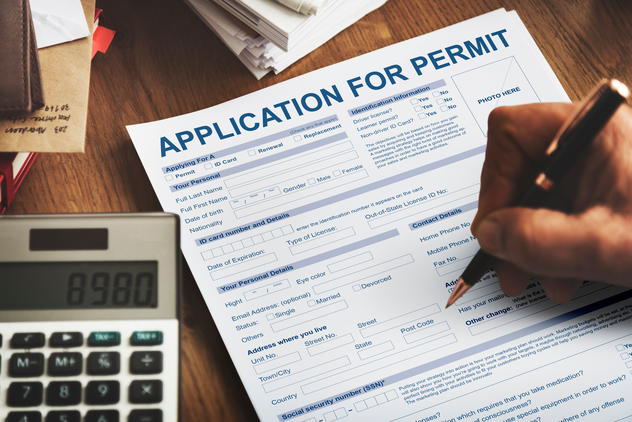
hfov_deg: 19.5
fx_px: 1844
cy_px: 211
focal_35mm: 105
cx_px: 316
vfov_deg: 13.1
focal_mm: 105
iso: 160
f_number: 4
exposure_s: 1/160
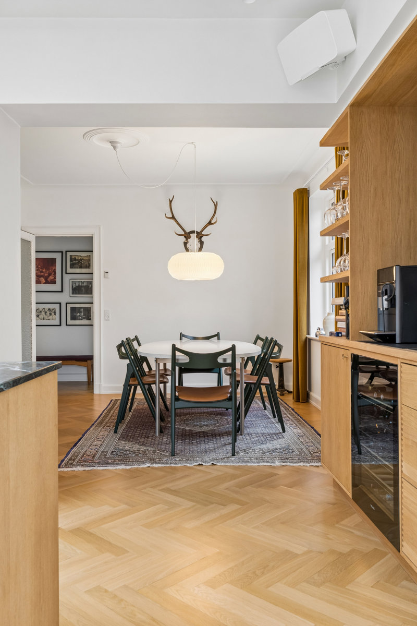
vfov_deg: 61.9
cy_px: 313
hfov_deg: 43.6
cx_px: 208
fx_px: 521
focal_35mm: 30
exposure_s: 1/4
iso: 200
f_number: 8
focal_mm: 20
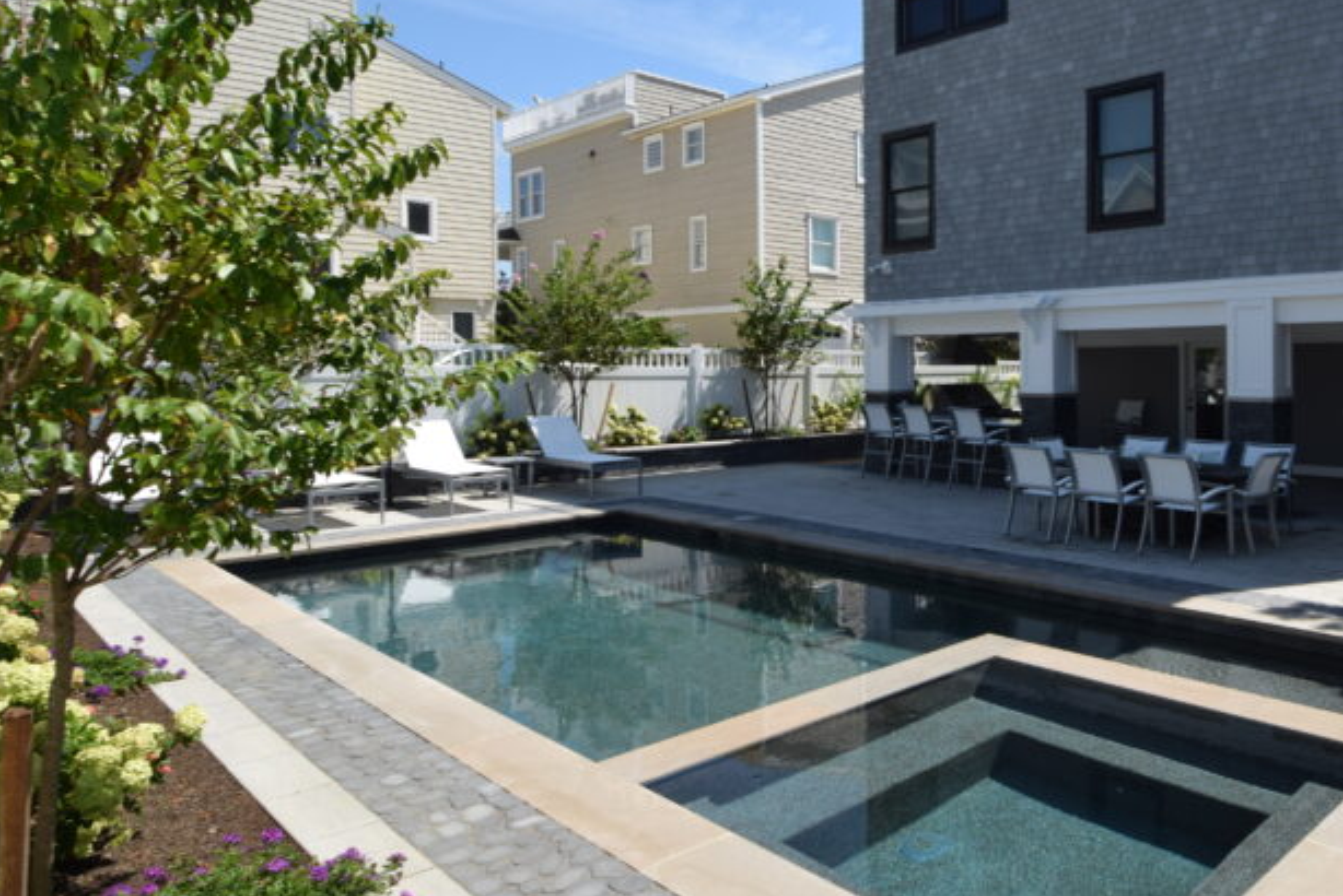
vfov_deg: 51.3
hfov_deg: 68.2
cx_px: 958
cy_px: 403
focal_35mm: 25
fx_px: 933
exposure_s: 1/200
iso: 100
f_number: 10
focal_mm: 10
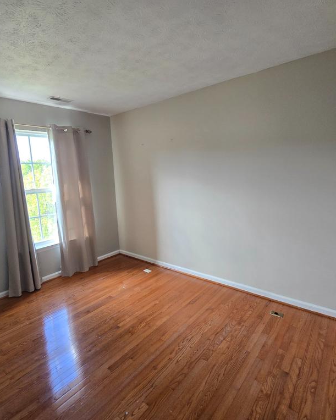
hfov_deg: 76.9
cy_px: 209
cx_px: 160
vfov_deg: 89.6
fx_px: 211
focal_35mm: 17
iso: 80
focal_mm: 2.2
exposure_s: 1/60
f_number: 2.2
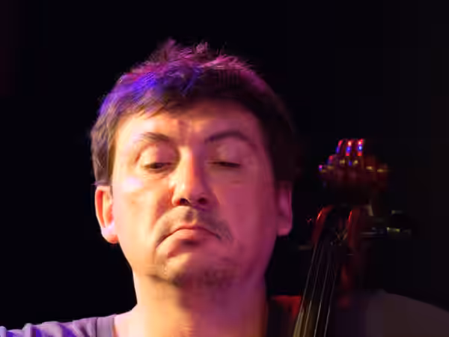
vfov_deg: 7.4
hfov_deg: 9.9
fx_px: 2594
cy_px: 168
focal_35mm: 200
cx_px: 224
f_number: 2
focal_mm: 100
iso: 1600
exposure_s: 1/90
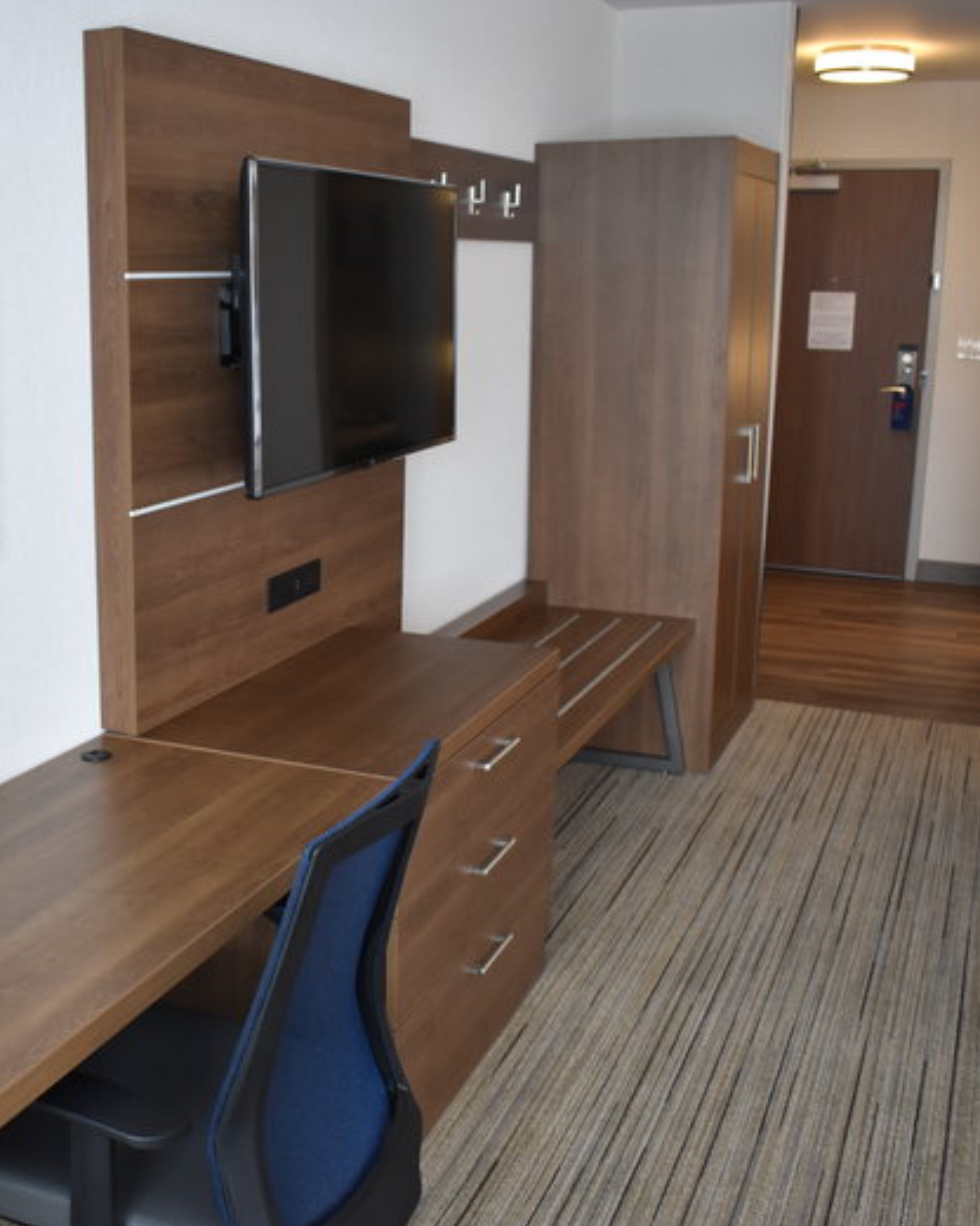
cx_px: 297
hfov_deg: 37.6
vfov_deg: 46.8
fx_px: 1414
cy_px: 602
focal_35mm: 39
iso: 800
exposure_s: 1/80
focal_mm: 18
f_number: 4.5
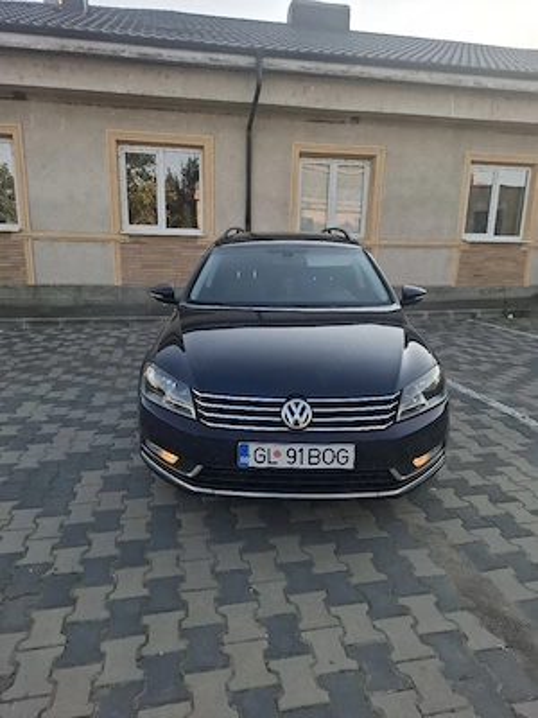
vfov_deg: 73.9
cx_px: 269
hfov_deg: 58.9
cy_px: 359
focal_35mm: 23
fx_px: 477
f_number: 1.8
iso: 50
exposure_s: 1/526
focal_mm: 5.54
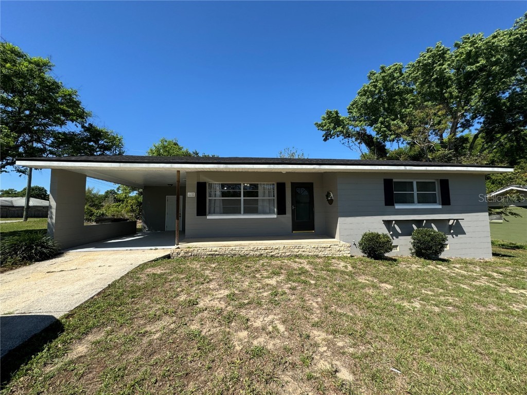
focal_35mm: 14
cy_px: 198
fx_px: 213
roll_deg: +0.4
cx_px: 264
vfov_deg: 85.7
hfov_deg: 102.1
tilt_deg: +3.6
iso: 50
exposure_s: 1/1637
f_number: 2.2
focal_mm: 2.22
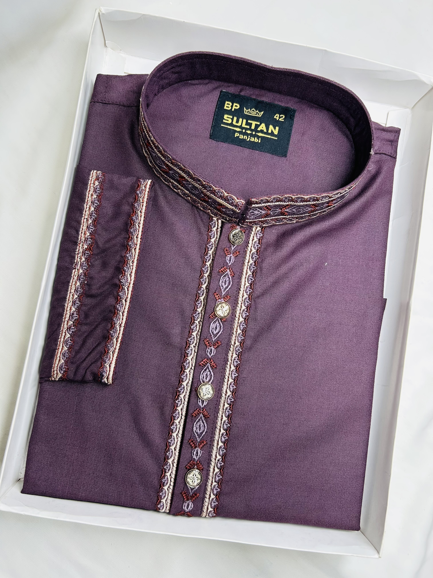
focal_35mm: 26
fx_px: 434
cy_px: 289
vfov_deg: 67.3
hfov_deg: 53.1
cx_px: 216
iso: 40
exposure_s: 1/100
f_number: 1.5
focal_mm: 5.7
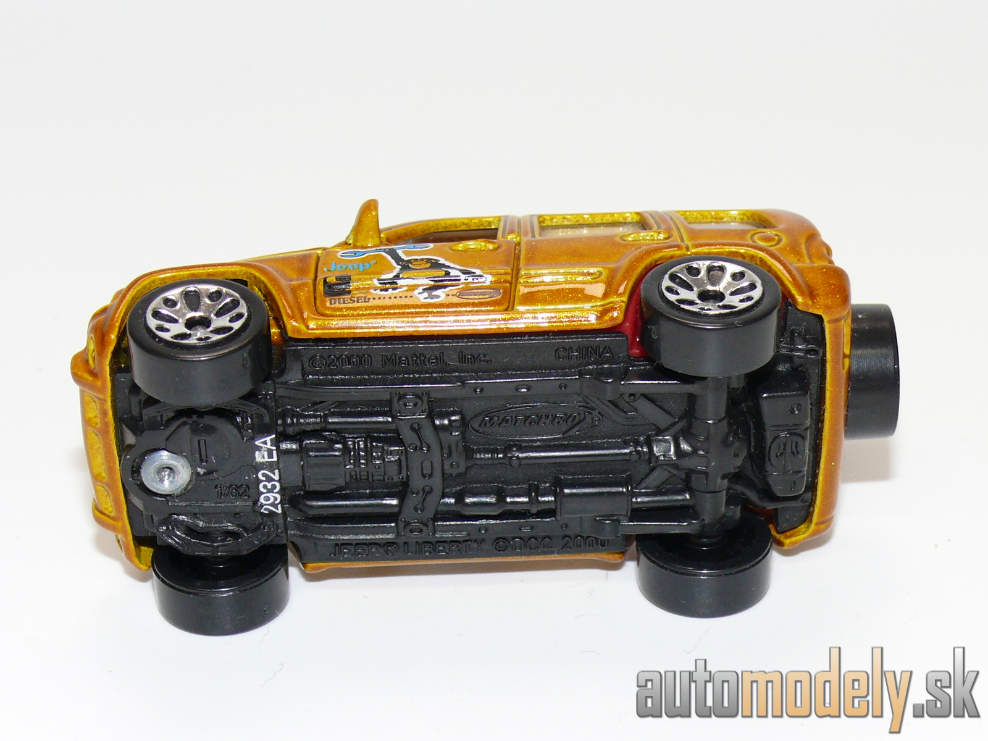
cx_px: 494
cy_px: 370
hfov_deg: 19.1
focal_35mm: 103
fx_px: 2940
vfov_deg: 14.4
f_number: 4
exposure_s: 1/30
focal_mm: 13.6
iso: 100
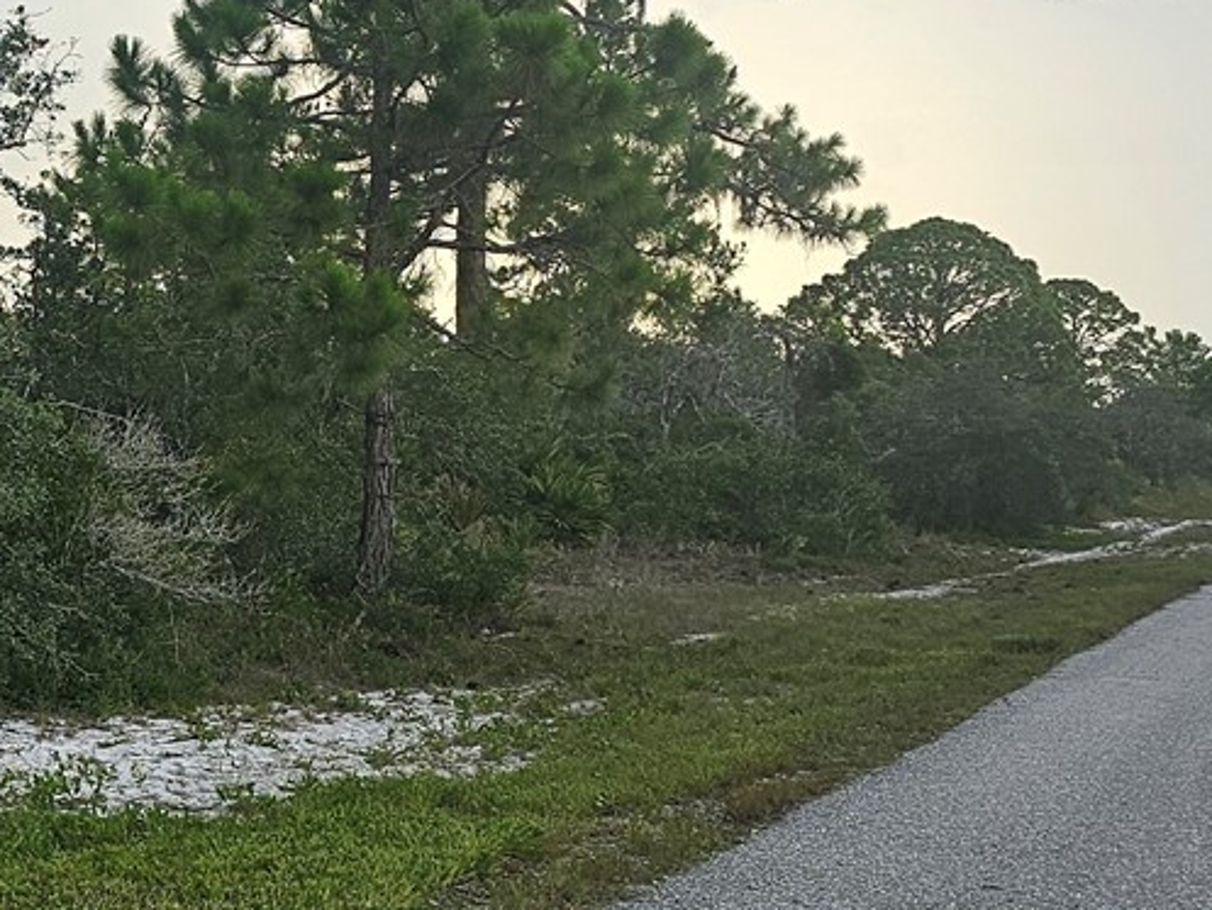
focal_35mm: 74
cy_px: 337
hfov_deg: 24.8
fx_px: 2592
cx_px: -68
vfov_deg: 19.9
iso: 25
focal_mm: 6.3
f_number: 1.7
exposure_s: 1/180
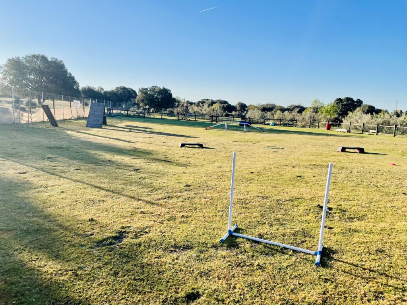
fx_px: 306
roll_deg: -2.4
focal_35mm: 26
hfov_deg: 67.3
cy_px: 152
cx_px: 204
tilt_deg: -8.8
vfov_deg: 53.1
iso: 32
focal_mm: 4.2
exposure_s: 1/2353
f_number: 1.6
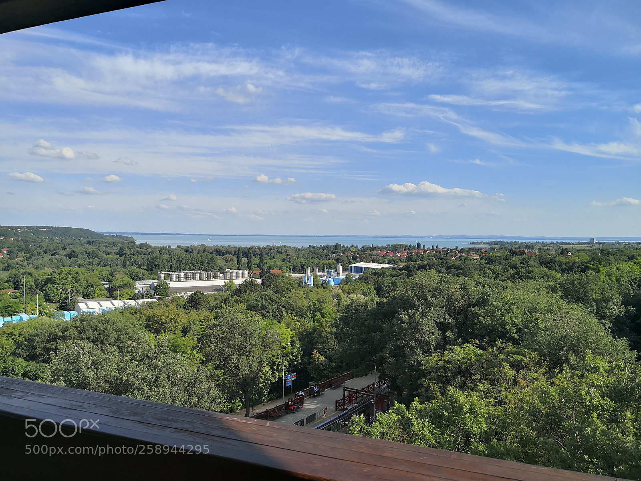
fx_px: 500
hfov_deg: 65.3
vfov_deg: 51.4
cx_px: 320
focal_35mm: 27
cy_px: 240
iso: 50
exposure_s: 1/2833
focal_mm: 3.95
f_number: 1.6
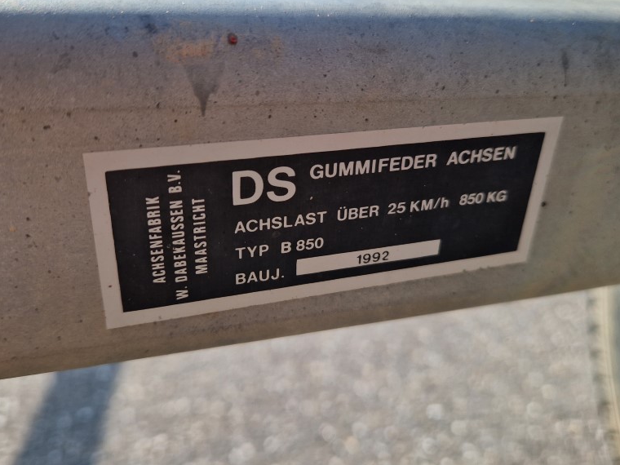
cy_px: 219
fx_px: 555
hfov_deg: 58.3
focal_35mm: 31
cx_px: 297
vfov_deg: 45.4
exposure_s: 1/710
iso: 50
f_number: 1.8
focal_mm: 5.4
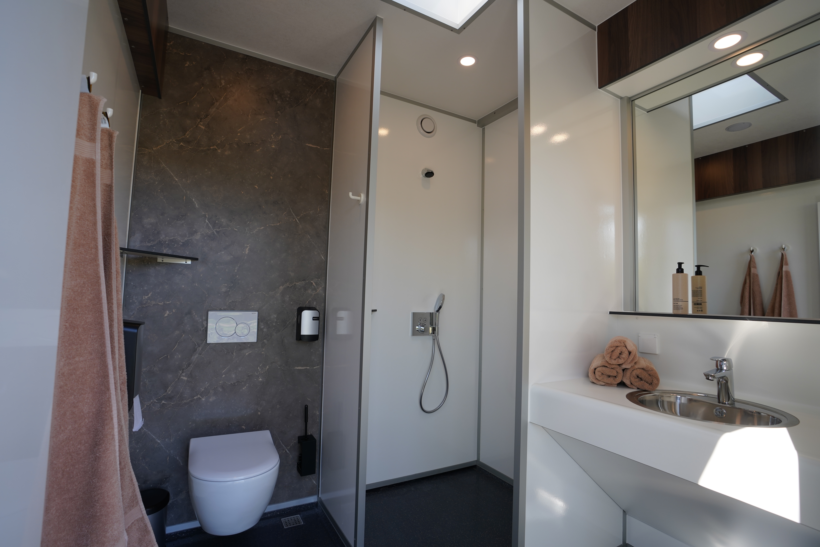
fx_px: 387
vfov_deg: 70.5
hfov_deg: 93.3
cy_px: 274
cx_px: 410
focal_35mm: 17
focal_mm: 17
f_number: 4
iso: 200
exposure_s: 1/160
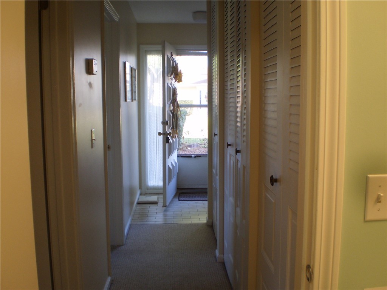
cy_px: 145
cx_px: 194
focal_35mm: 36
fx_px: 402
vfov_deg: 39.7
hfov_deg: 51.4
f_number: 3.1
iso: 125
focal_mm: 6.3
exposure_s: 1/30
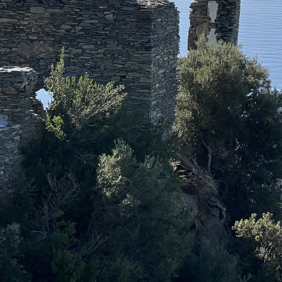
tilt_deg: -8.5
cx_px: 93
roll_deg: +0.1
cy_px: 108
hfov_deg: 10.3
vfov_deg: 10.3
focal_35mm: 169
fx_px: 1558
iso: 32
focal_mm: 9
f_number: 2.8
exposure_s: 1/927
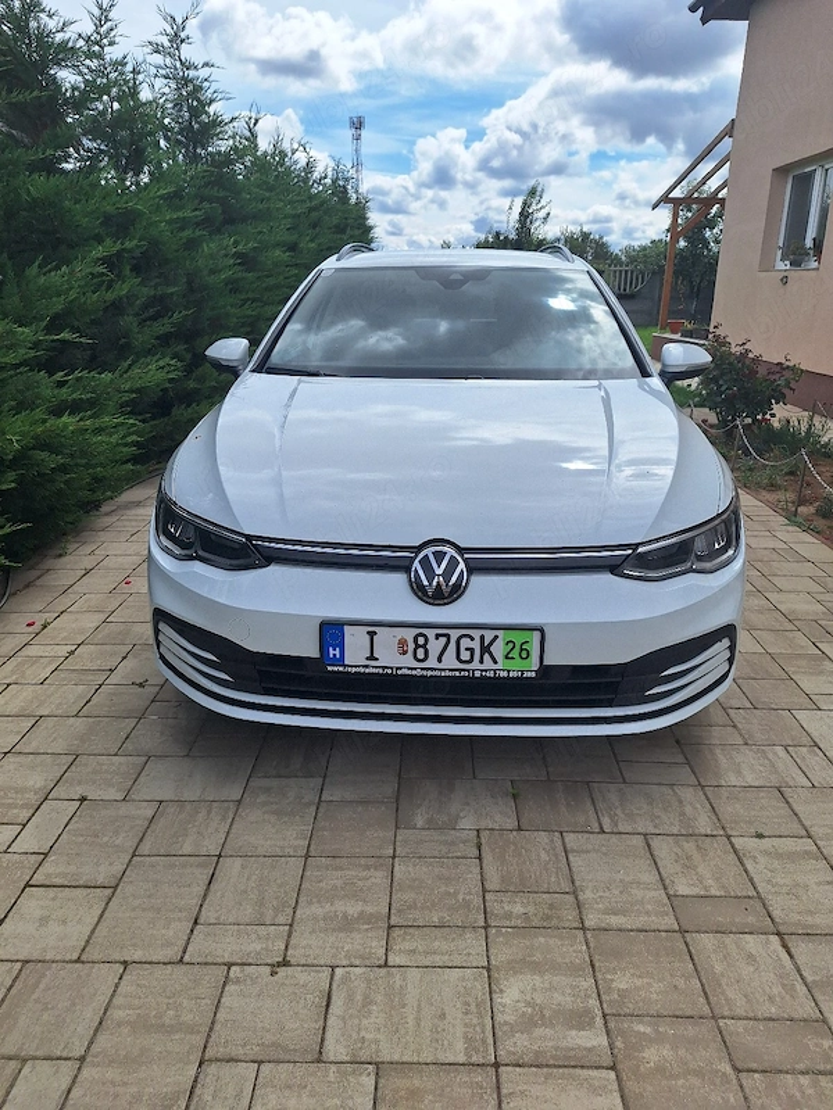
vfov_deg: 73.9
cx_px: 416
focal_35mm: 23
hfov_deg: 58.9
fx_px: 738
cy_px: 555
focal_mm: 5.54
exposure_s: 1/5000
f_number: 1.8
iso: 40
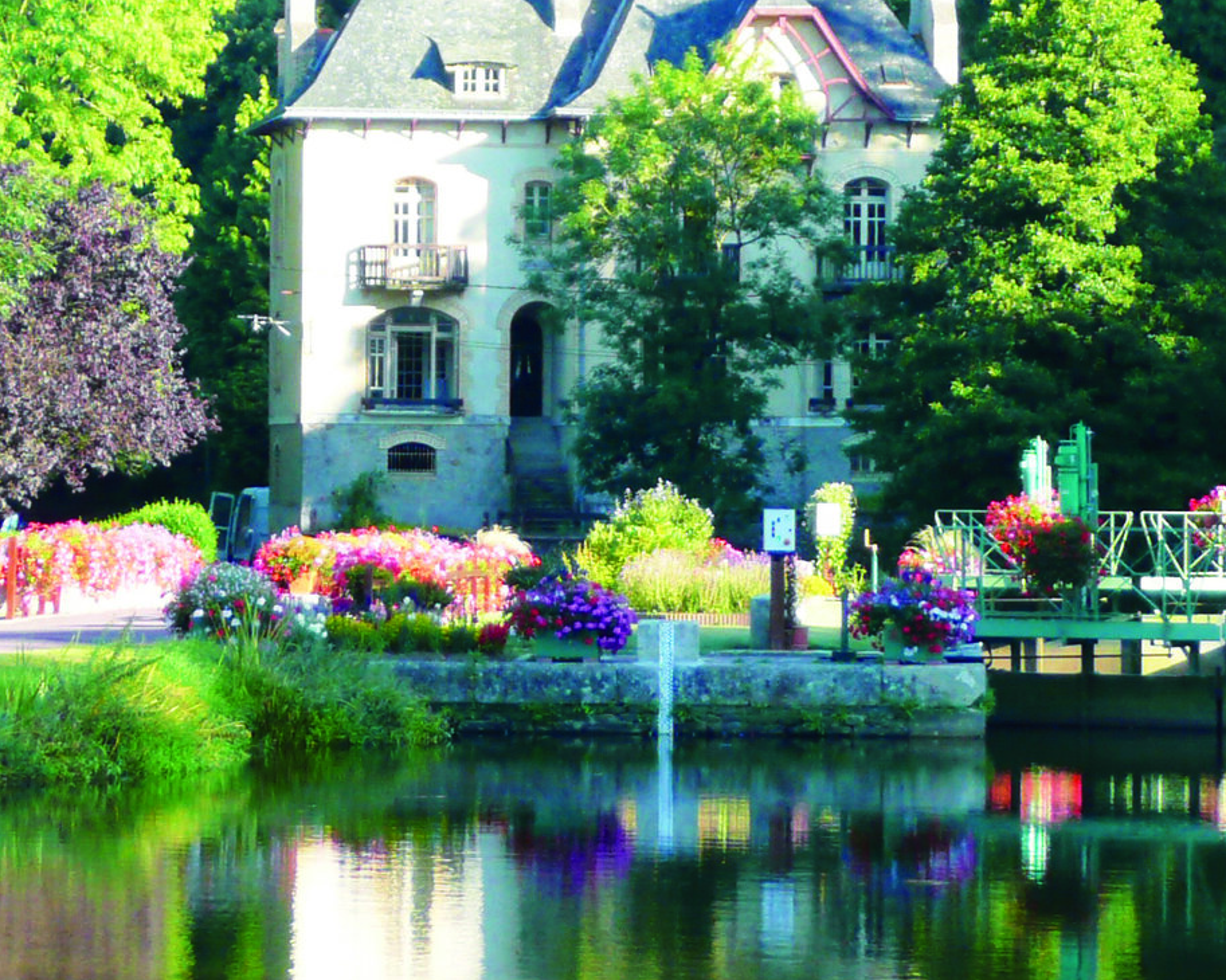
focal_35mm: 184
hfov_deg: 10.5
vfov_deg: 8.4
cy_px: 235
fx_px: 6675
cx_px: 510
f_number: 4.7
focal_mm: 13.7
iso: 100
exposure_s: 1/100
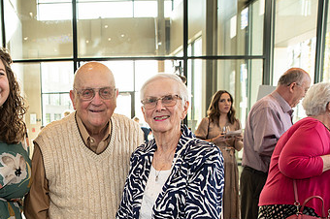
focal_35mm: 41
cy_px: 184
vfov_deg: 31.5
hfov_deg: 45.3
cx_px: 71
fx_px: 375
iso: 800
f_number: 3.5
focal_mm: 24
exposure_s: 1/200
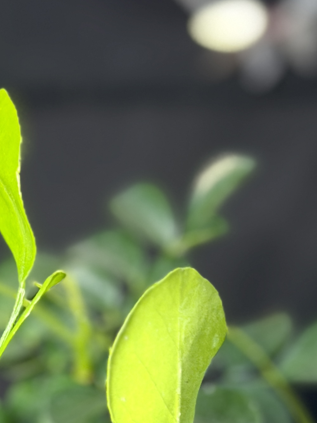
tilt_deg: -22.7
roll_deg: -0.3
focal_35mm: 145
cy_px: 617
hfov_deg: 10.2
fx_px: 1771
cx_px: 185
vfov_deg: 13.0
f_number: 1.78
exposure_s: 1/100
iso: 125
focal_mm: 6.76
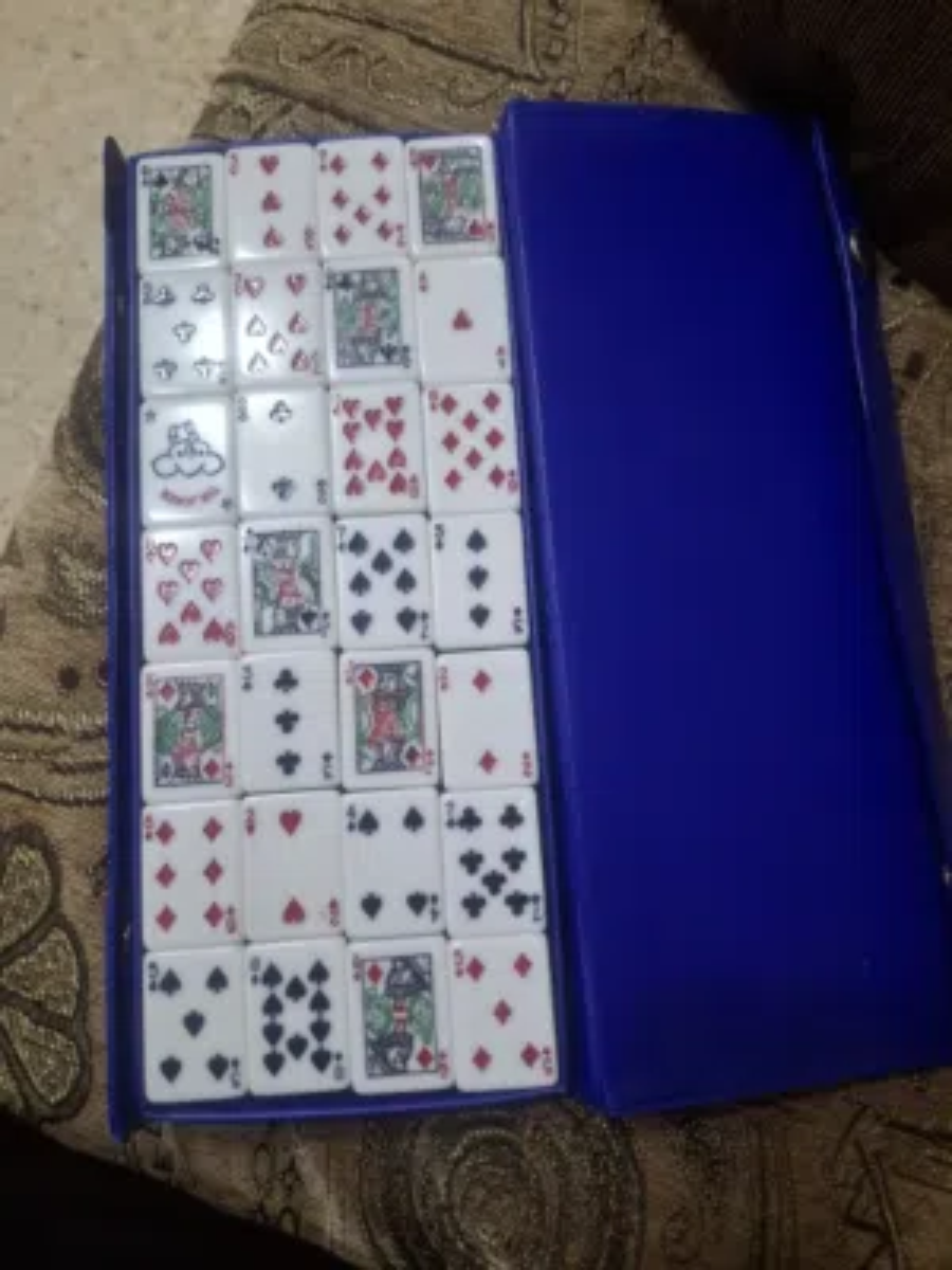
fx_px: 843
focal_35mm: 23
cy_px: 635
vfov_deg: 73.9
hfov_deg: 58.9
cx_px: 476
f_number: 1.8
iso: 250
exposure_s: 1/100
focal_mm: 5.54
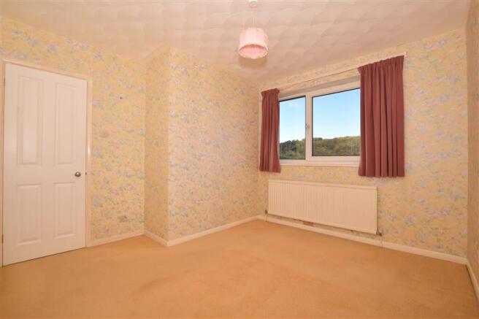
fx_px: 200
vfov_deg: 77.3
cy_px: 160
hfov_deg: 100.4
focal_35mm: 15
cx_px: 240
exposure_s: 1/200
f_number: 16
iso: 400
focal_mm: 10
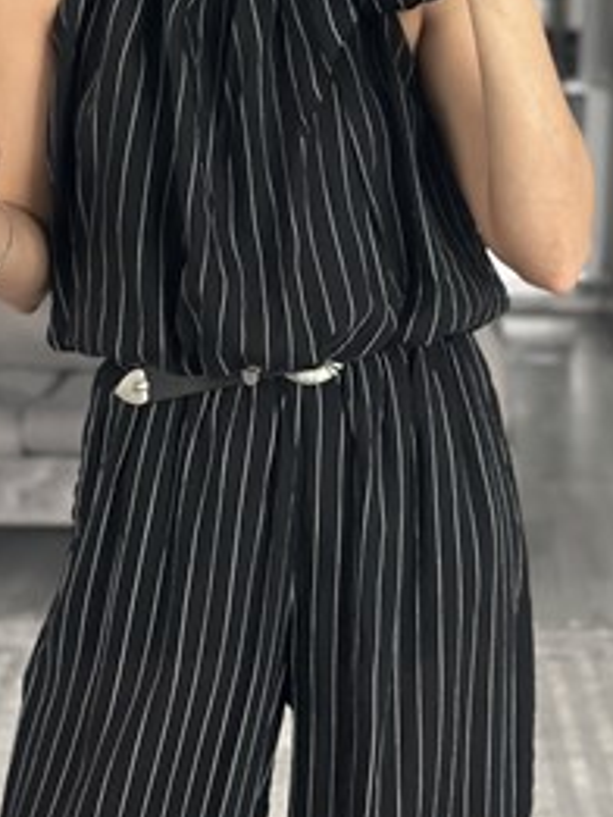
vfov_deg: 20.8
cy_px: 153
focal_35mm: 93
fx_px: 2194
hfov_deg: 15.9
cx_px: 275
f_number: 1.78
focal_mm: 6.86
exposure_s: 1/60
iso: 320
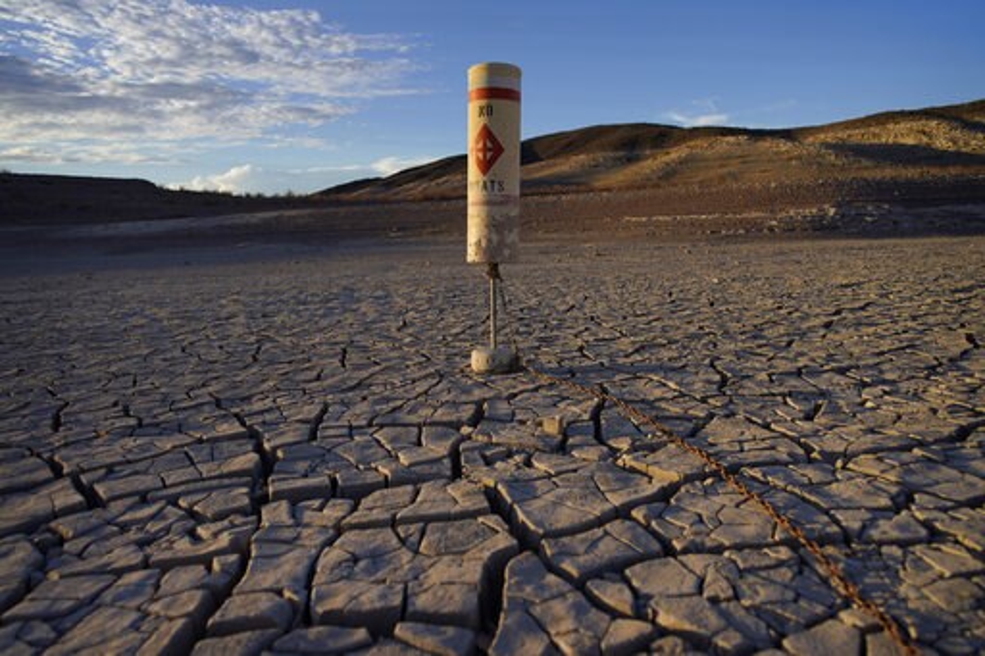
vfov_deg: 53.1
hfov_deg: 73.8
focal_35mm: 24
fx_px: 656
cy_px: 328
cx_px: 492
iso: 100
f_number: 2.2
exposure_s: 1/2000
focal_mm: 24
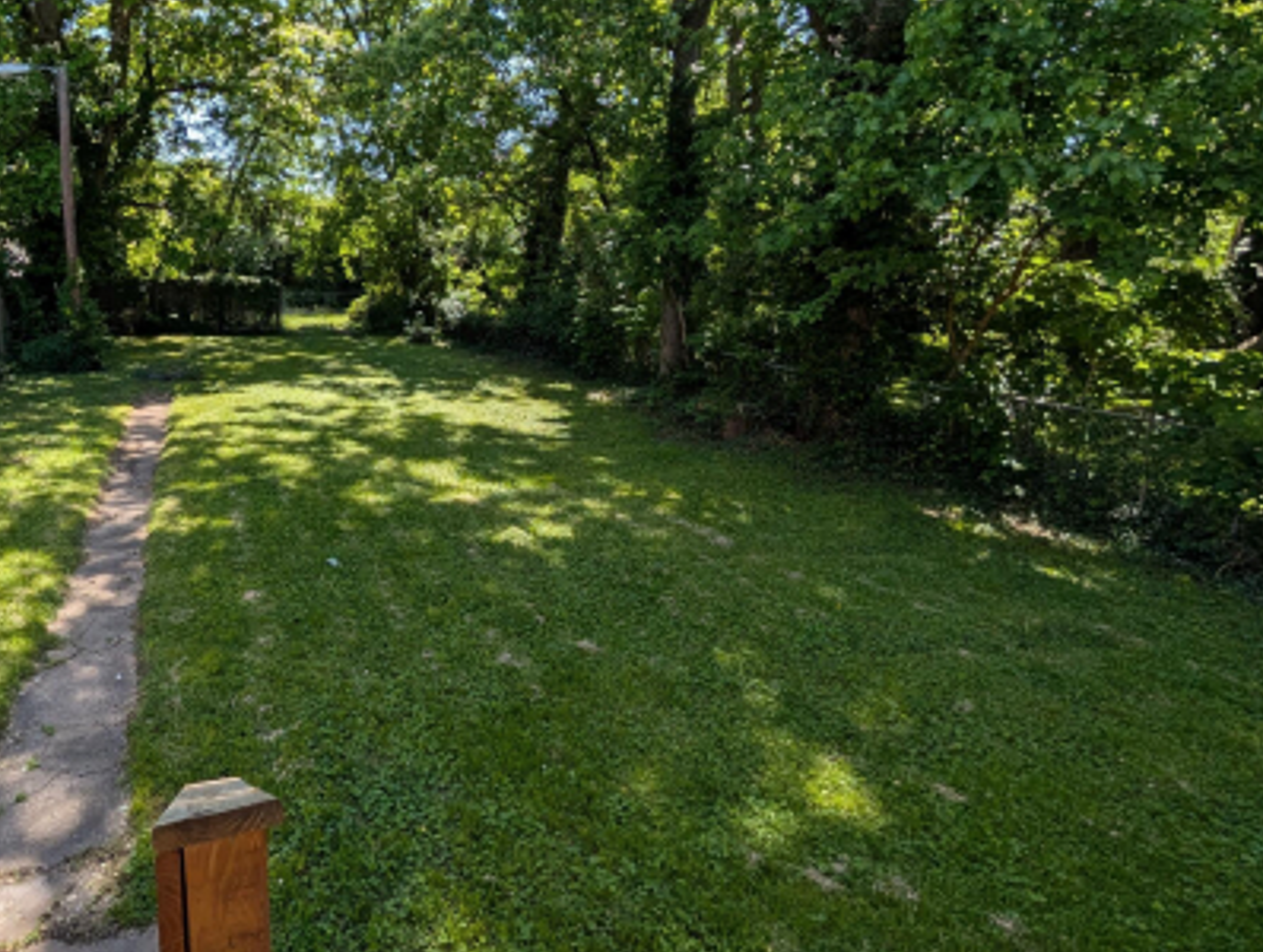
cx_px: 381
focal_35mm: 20
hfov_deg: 77.9
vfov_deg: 65.8
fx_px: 731
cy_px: 406
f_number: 1.7
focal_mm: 2.02
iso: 48
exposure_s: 1/1009
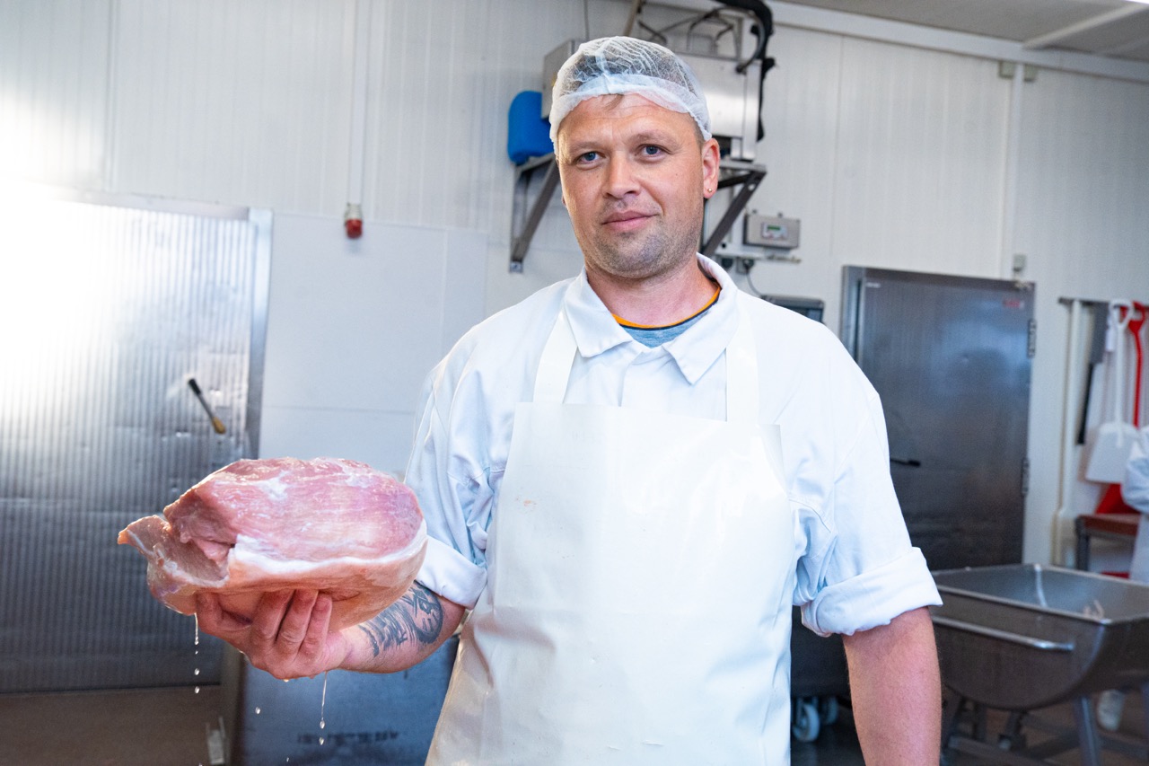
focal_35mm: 38
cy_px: 383
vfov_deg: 35.0
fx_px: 1213
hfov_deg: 50.7
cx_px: 574
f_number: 5.6
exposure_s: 1/500
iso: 3200
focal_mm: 38
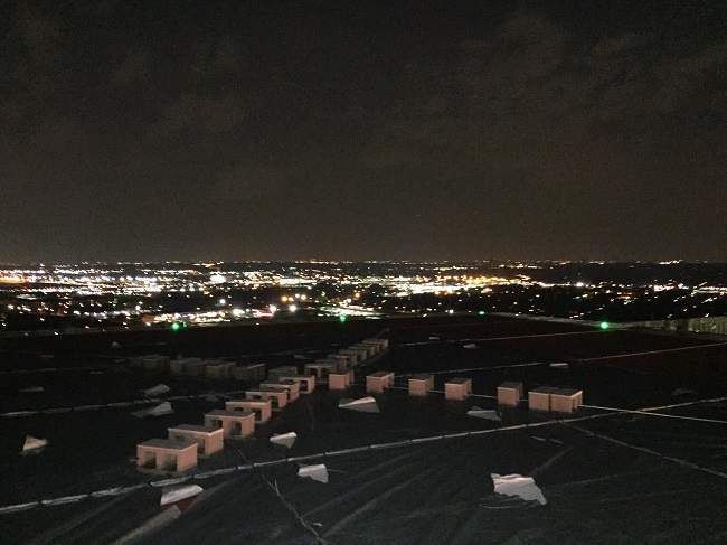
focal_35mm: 29
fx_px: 609
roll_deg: +0.3
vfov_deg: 48.2
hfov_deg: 61.7
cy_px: 272
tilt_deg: -0.2
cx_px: 364
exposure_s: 1/16
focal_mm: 4.15
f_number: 2.2
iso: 1000
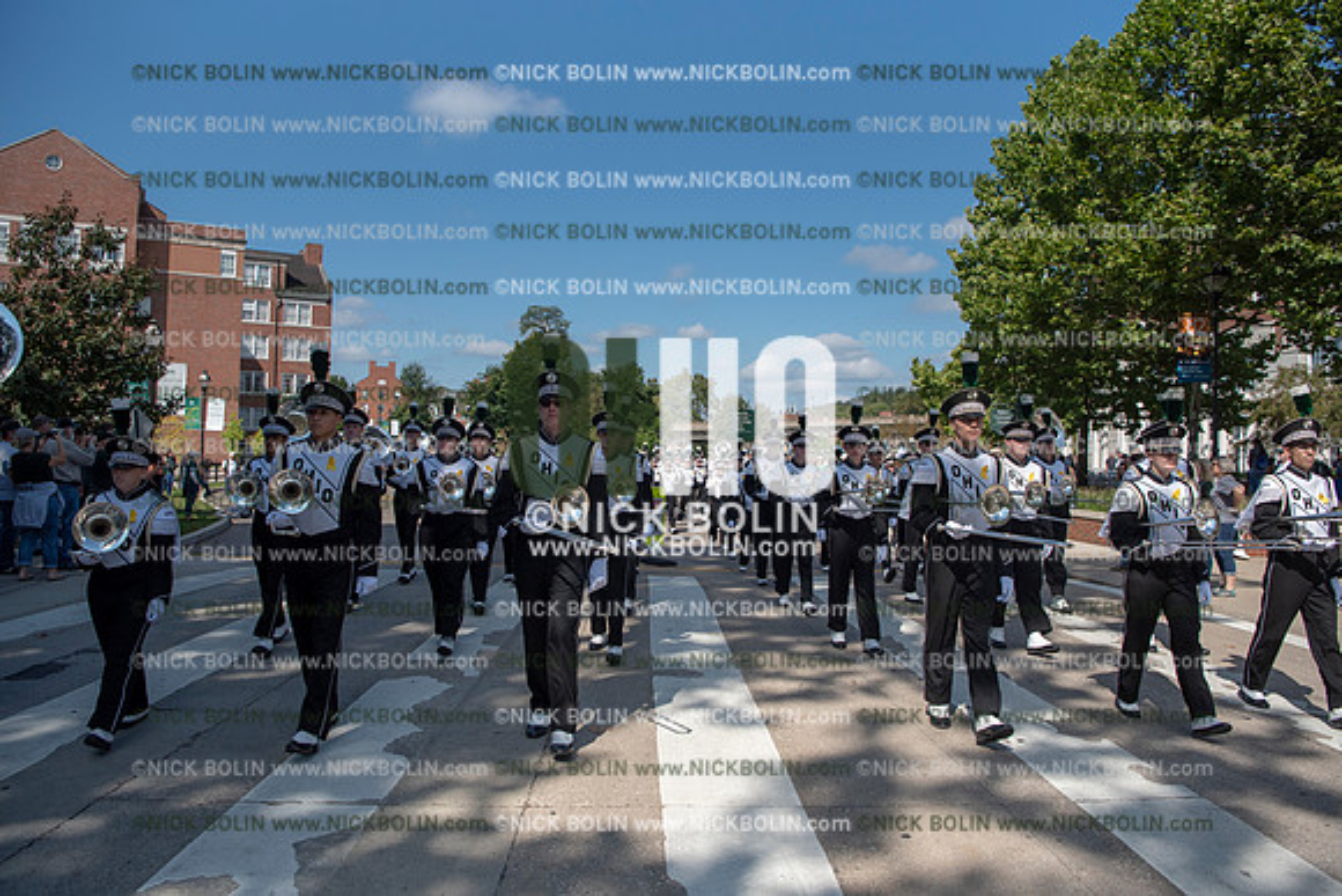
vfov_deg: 53.2
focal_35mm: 24
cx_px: 671
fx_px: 895
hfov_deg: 73.7
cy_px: 448
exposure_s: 1/4000
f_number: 5
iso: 400
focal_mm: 24
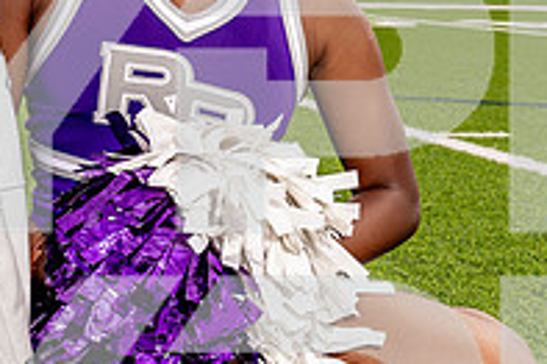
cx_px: 122
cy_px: 88
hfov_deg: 19.1
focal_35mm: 106
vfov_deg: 12.9
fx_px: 1609
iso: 100
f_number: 8
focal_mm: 36
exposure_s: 1/250
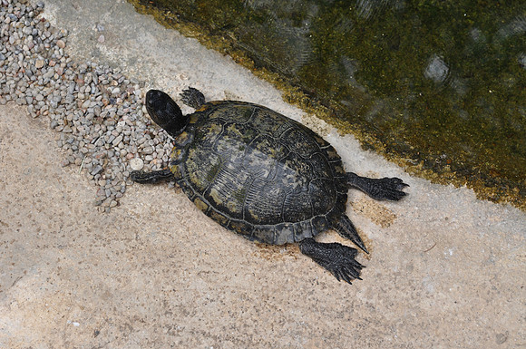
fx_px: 1532
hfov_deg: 19.5
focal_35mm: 105
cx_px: 263
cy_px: 174
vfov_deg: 13.0
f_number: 5.6
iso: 250
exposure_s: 1/500
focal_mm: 70
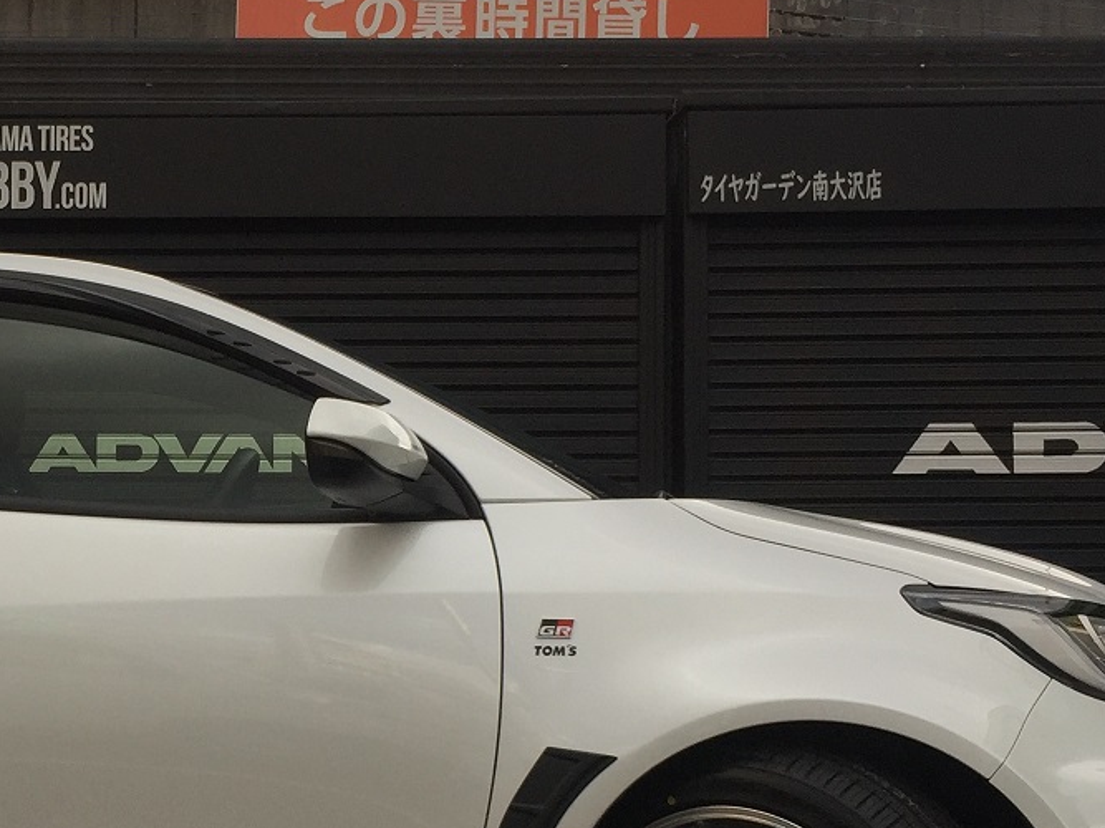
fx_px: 2266
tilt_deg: +2.2
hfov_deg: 26.6
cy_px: 542
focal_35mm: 71
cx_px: 128
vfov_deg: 20.7
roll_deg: -3.3
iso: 32
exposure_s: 1/444
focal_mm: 4.15
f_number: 2.2
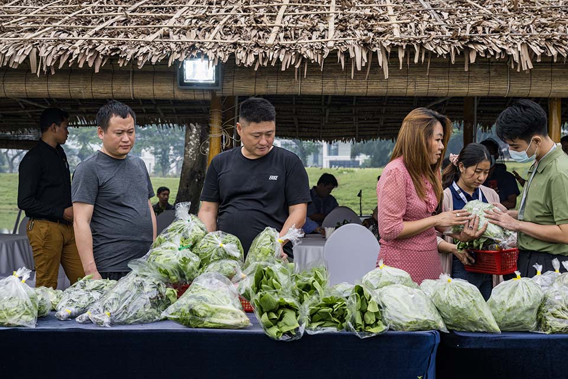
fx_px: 883
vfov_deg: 24.2
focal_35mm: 56
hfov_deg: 35.6
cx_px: 284
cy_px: 190
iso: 360
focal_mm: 56
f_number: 6.3
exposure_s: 1/250
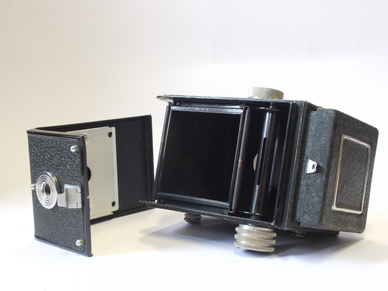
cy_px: 146
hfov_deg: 32.2
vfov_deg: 24.4
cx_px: 194
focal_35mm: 60
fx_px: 673
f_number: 10
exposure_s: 1/15
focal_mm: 30
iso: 800
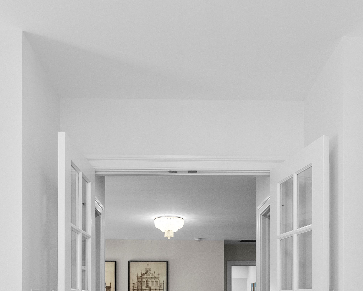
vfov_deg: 33.8
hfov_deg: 46.8
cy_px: 310
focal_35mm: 39
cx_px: 185
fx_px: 419
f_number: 4.5
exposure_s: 1/40
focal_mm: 12
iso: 1250
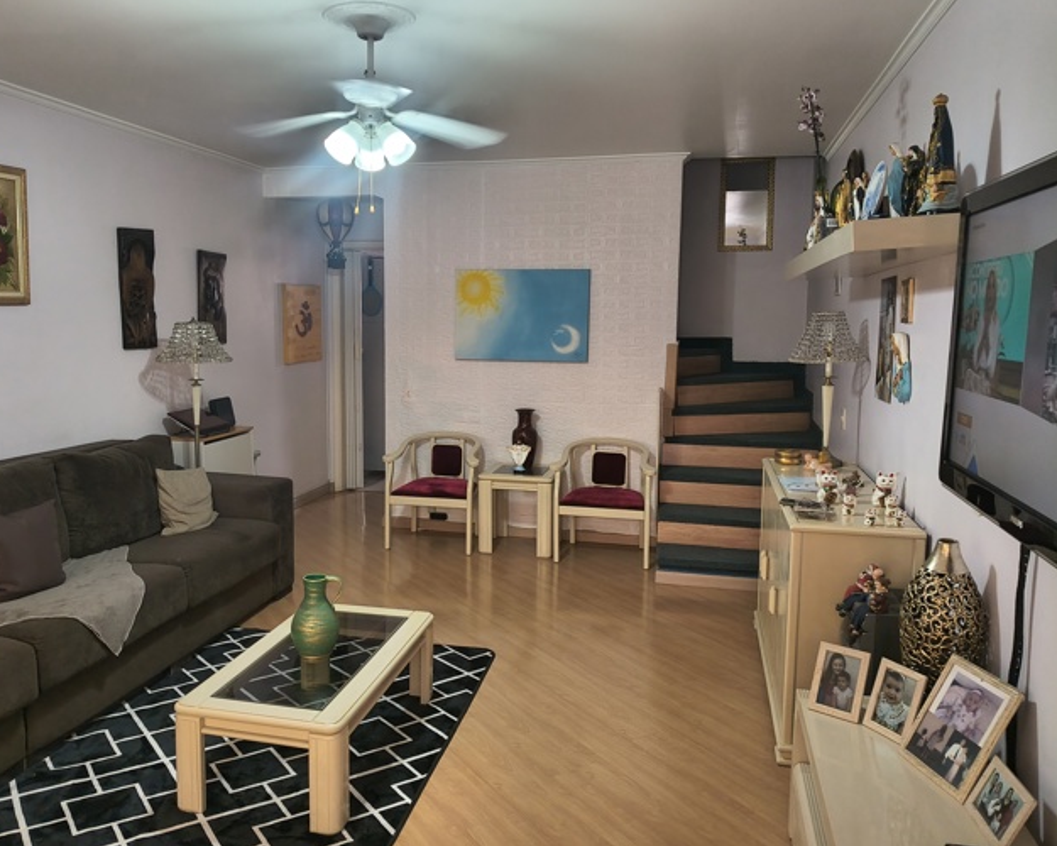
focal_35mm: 28
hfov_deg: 62.1
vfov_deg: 51.5
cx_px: 478
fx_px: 876
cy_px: 420
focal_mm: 4.81
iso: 899
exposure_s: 1/59.9
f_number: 1.8
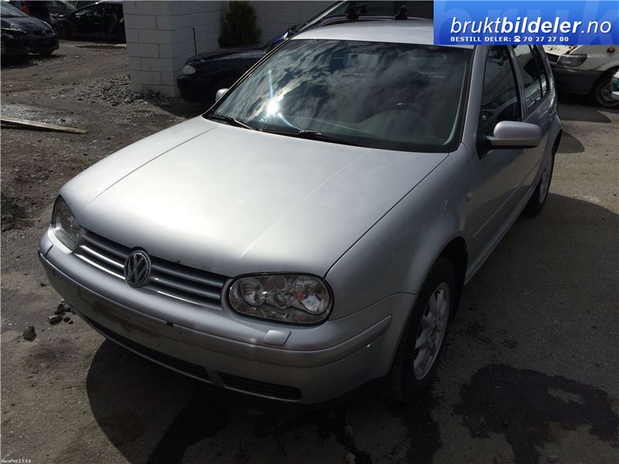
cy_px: 232
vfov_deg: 48.2
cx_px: 310
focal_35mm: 29
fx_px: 519
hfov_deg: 61.7
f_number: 2.2
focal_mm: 4.15
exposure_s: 1/13699
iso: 40
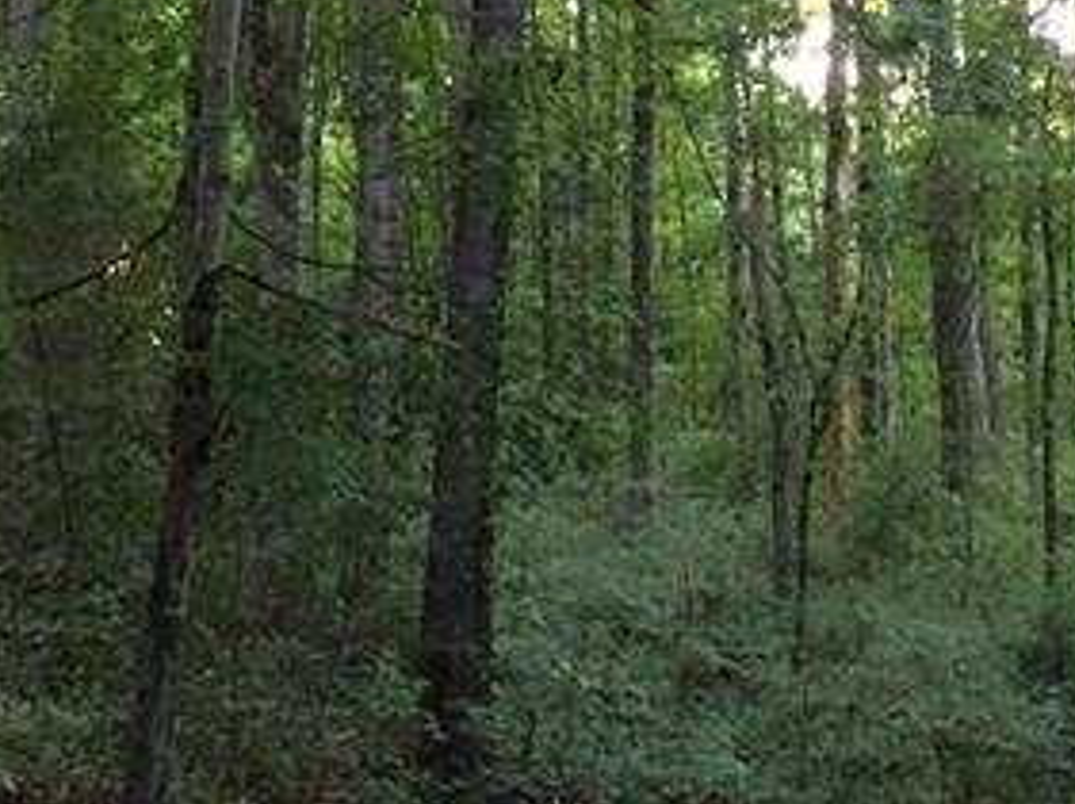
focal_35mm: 73
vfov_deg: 20.0
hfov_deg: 26.7
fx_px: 2264
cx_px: 516
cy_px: 257
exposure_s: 1/24
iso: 100
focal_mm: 3.3
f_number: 2.4
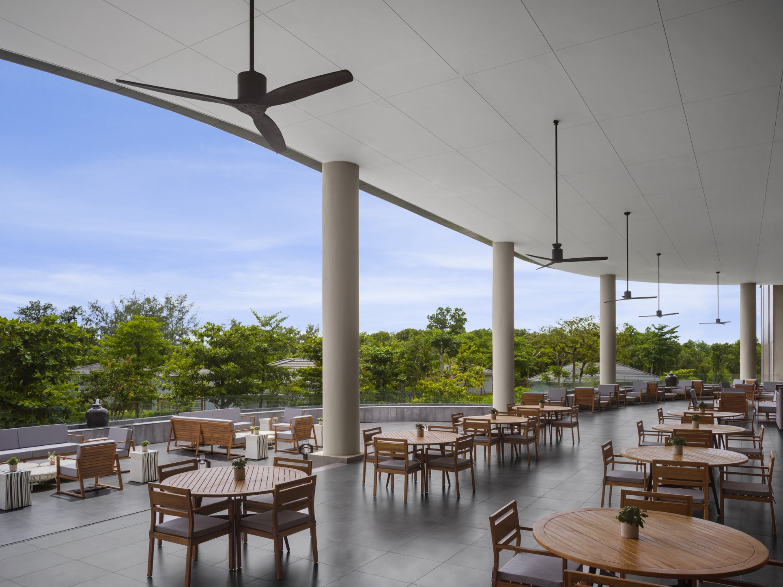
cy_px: 294
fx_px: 543
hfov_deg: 71.6
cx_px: 392
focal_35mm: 24
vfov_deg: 56.8
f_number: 11
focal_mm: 30
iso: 100
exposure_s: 1/80
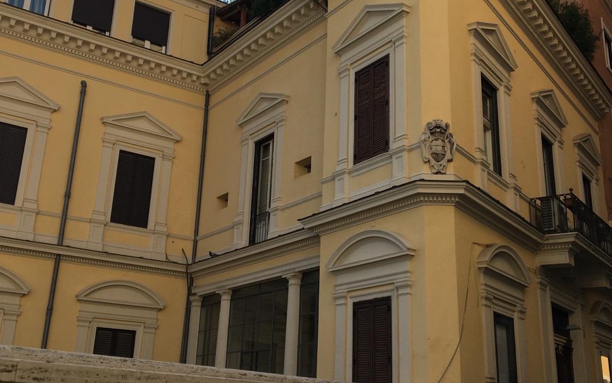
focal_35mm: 44
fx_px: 734
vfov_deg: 29.1
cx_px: 315
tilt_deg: +20.3
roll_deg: -1.4
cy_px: 153
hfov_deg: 45.3
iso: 25
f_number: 2.2
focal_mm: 4.15
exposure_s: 1/974
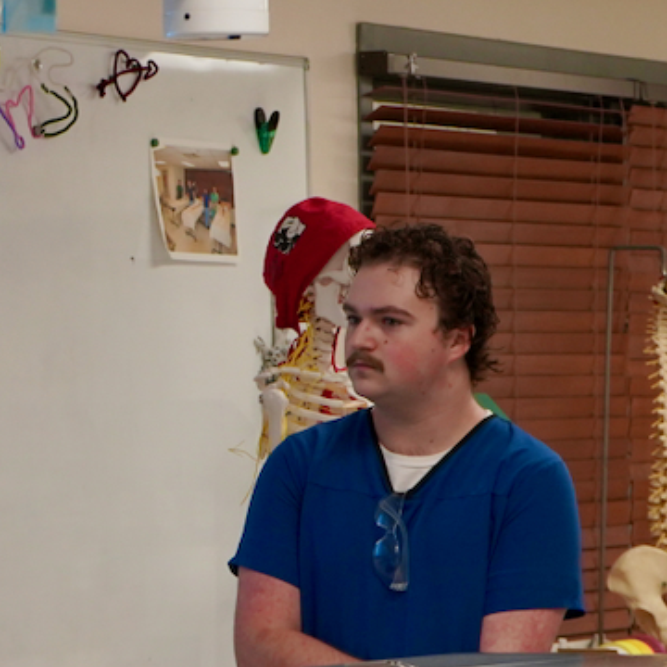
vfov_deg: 10.5
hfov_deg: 10.3
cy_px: 591
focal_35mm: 166
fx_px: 3619
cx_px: -250
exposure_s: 1/160
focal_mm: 55
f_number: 5
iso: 1600
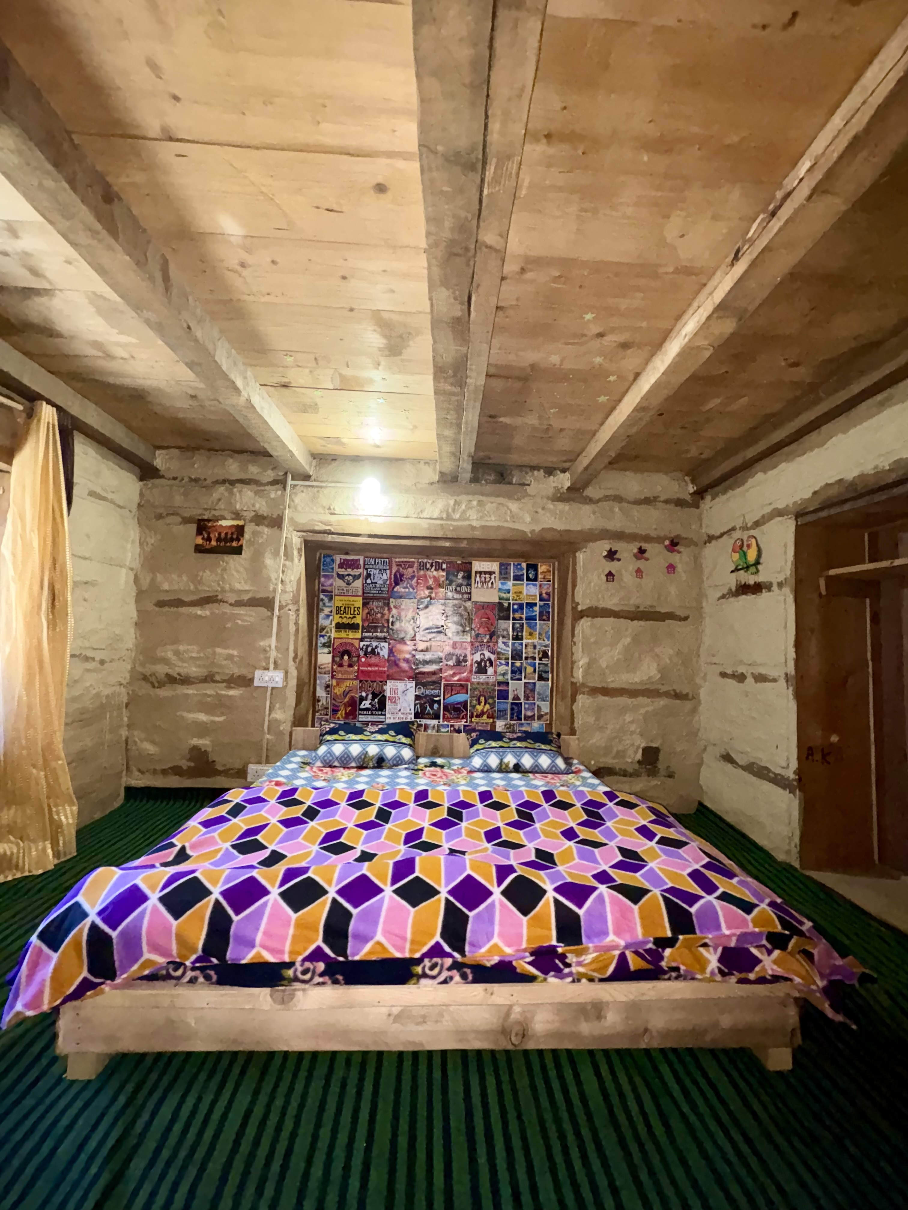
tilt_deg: +5.3
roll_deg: -1.2
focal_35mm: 14
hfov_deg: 85.7
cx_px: 454
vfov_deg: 102.1
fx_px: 490
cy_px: 605
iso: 250
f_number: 2.2
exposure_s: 1/25
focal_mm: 2.22
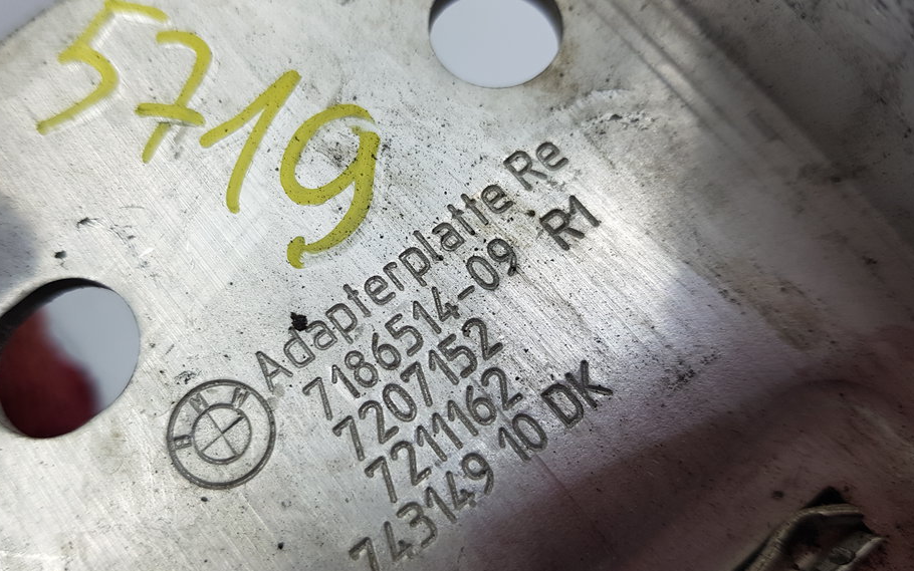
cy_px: 345
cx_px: 420
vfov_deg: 40.4
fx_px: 772
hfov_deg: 61.1
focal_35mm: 31
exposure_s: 1/123
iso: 40
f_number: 1.7
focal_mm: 4.2
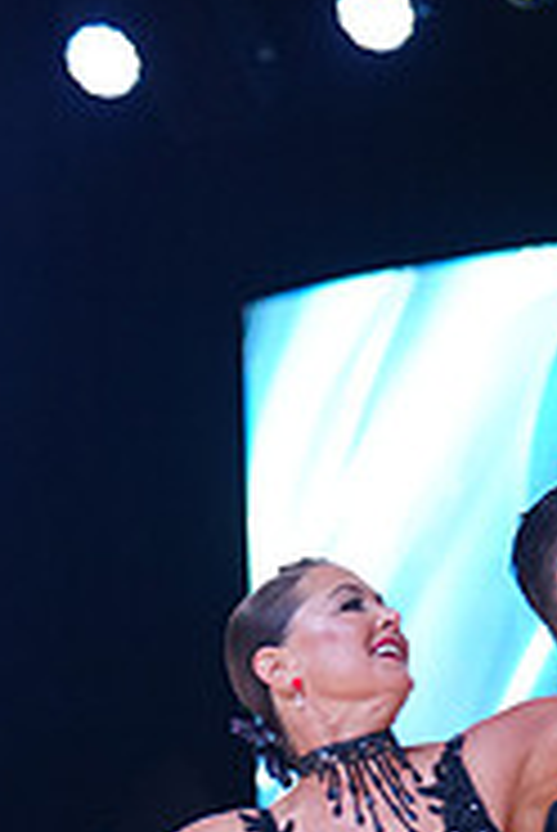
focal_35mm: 263
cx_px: 272
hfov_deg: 5.2
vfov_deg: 7.7
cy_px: 1210
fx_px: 6081
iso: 1250
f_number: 2.8
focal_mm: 84
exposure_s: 1/500
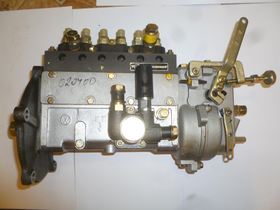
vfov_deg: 49.7
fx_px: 226
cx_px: 140
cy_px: 105
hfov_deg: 63.4
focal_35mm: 28
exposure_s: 1/30
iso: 100
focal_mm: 5
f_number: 3.3
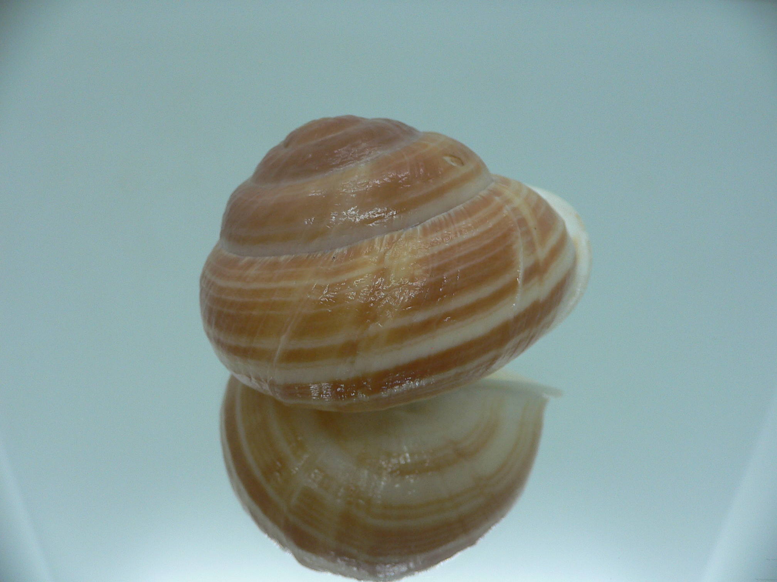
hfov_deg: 52.6
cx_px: 388
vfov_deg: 40.7
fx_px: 786
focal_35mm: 35
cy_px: 291
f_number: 2.8
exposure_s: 1/60
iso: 80
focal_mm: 4.6
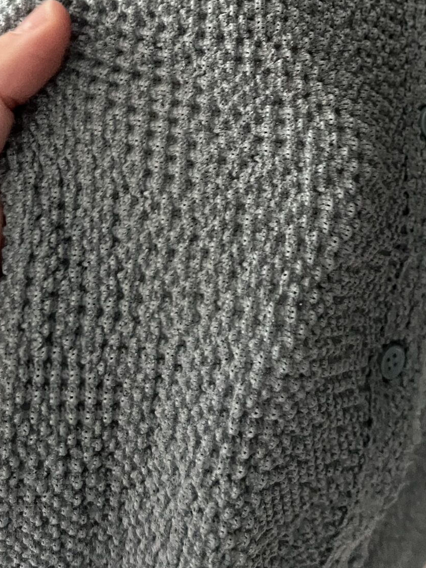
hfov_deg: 30.0
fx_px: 787
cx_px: 290
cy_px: 71
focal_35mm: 48
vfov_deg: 37.4
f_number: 1.6
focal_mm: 5.1
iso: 640
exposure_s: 1/32
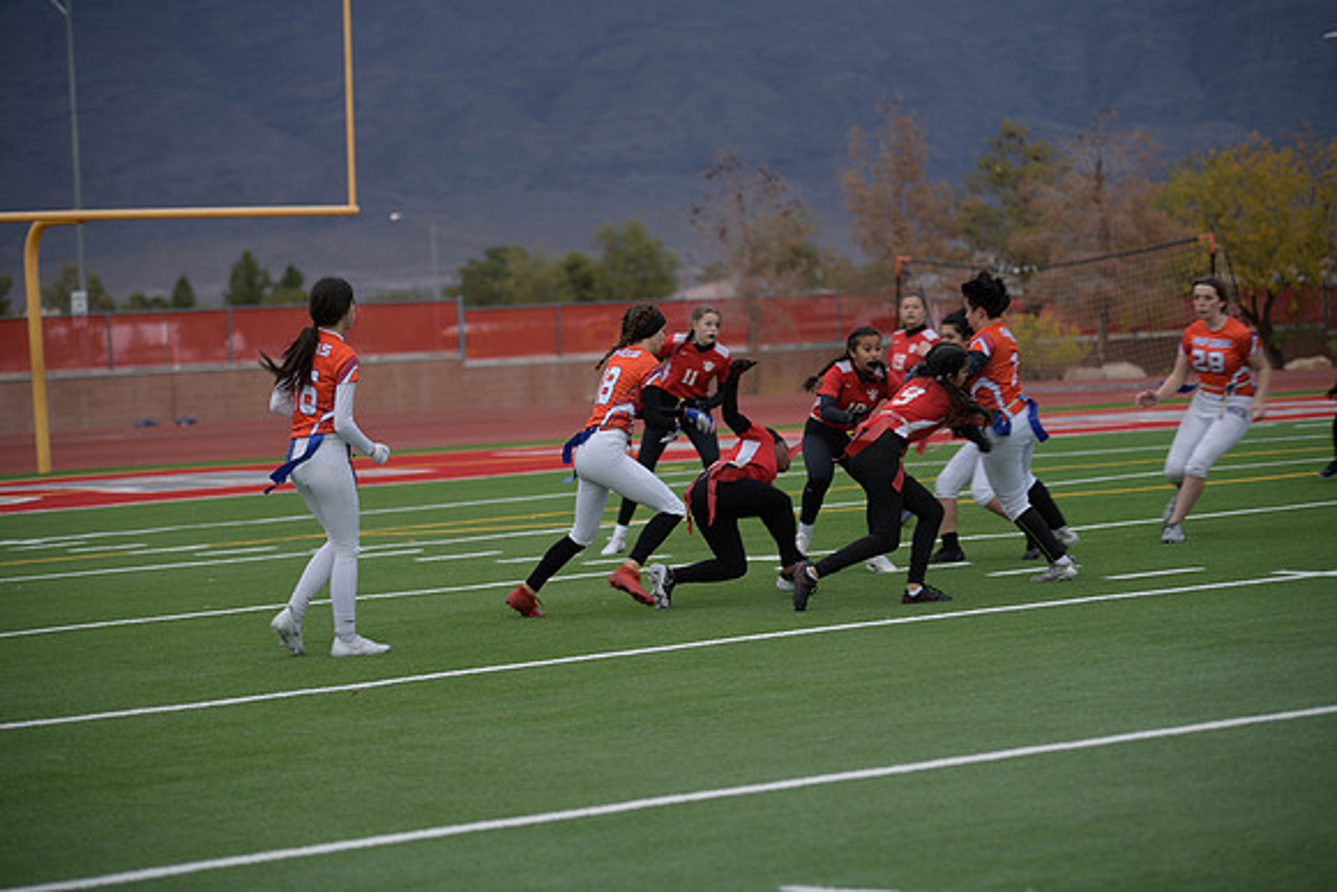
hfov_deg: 18.6
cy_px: 446
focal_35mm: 110
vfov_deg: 12.5
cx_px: 668
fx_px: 4086
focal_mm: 110
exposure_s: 1/200
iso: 100
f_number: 2.8
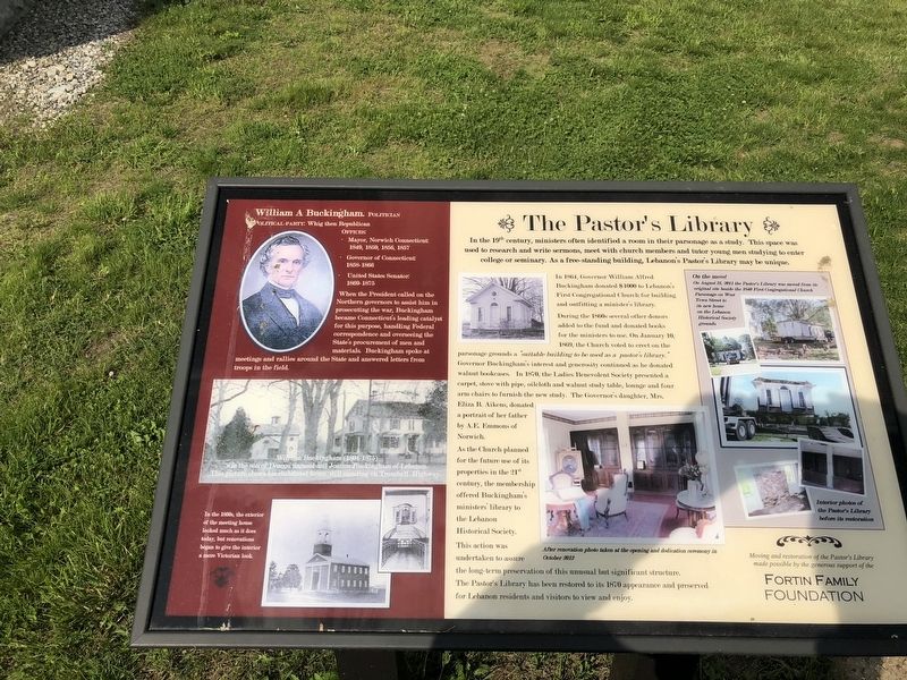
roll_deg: +1.3
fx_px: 734
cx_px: 454
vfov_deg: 49.7
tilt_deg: -38.6
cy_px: 340
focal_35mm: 28
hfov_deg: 63.4
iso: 25
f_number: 1.8
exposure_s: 1/4808
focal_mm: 3.99
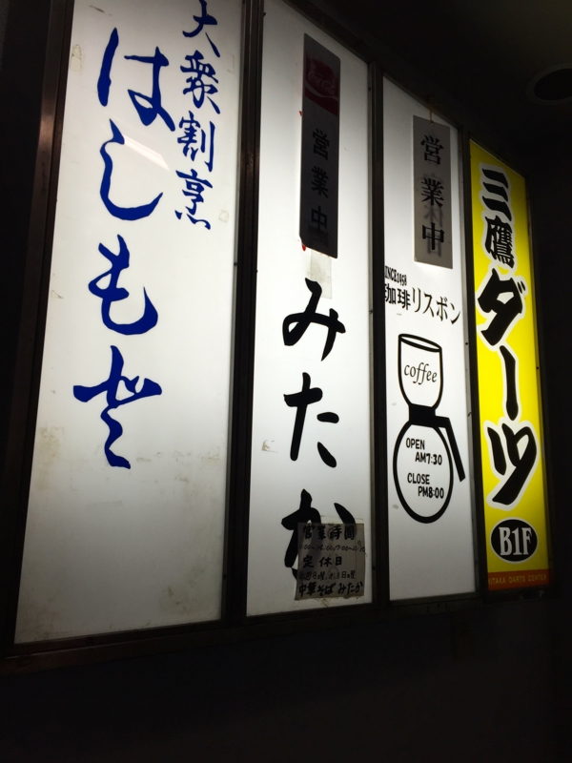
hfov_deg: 48.2
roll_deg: -1.0
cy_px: 382
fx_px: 639
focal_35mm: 29
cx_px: 286
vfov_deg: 61.7
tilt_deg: +12.0
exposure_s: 1/102
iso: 32
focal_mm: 4.15
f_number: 2.2
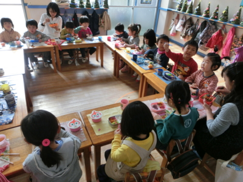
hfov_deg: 71.6
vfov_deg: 56.8
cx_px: 122
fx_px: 168
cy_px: 91
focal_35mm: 24
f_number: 3
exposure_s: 1/125
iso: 80
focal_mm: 4.24
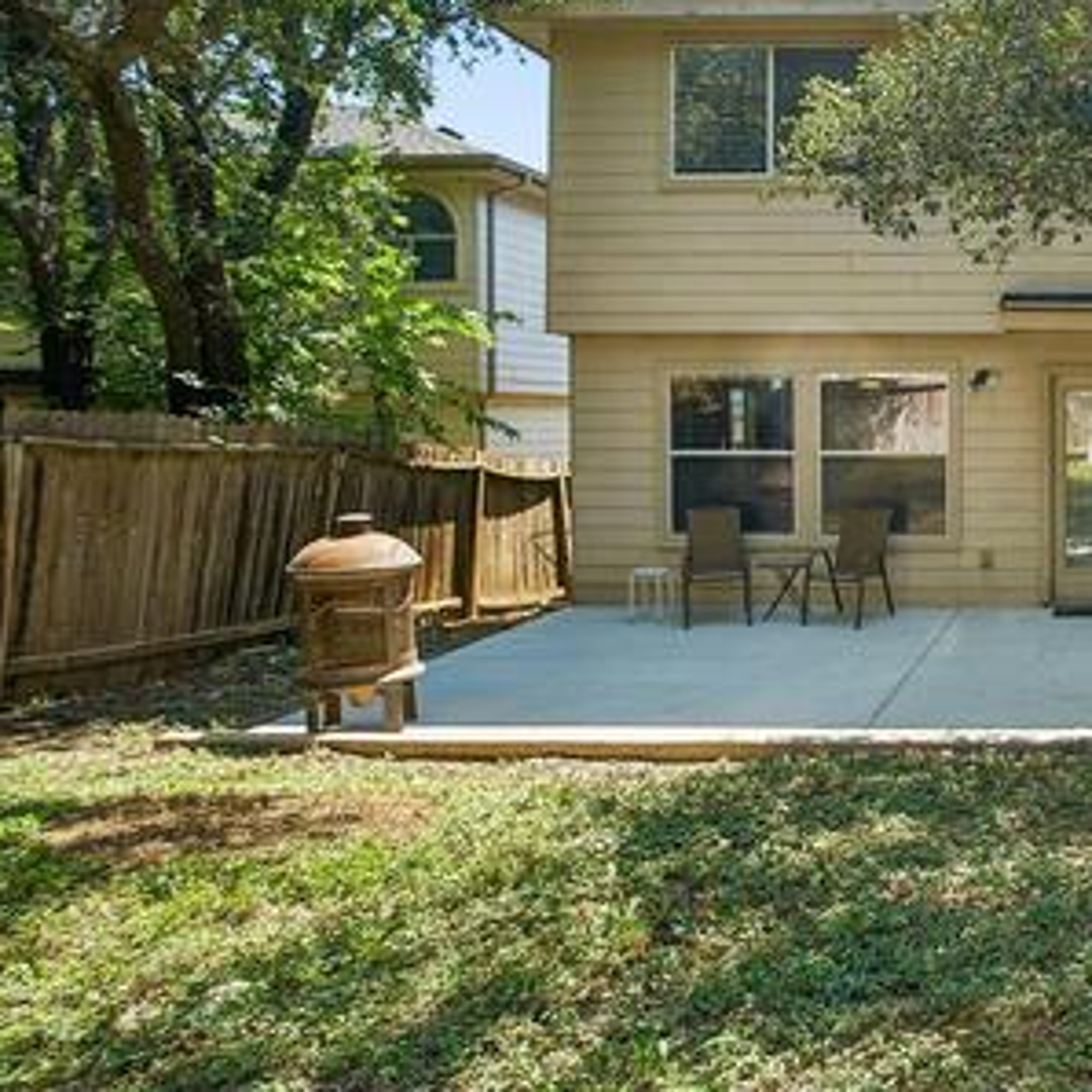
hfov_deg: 42.8
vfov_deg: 52.4
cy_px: 471
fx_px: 1106
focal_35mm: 31
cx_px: 1162
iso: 320
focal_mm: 17
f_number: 7.1
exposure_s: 1/125
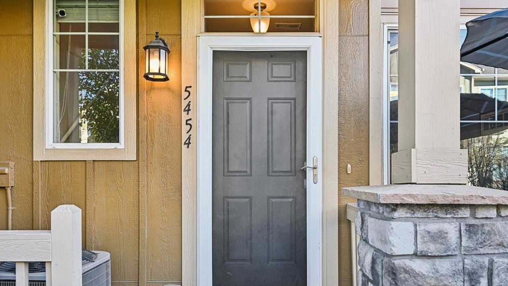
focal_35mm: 28
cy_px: 174
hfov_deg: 67.9
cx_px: 257
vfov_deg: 41.3
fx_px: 377
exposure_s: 1/20
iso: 200
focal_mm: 21
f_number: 8
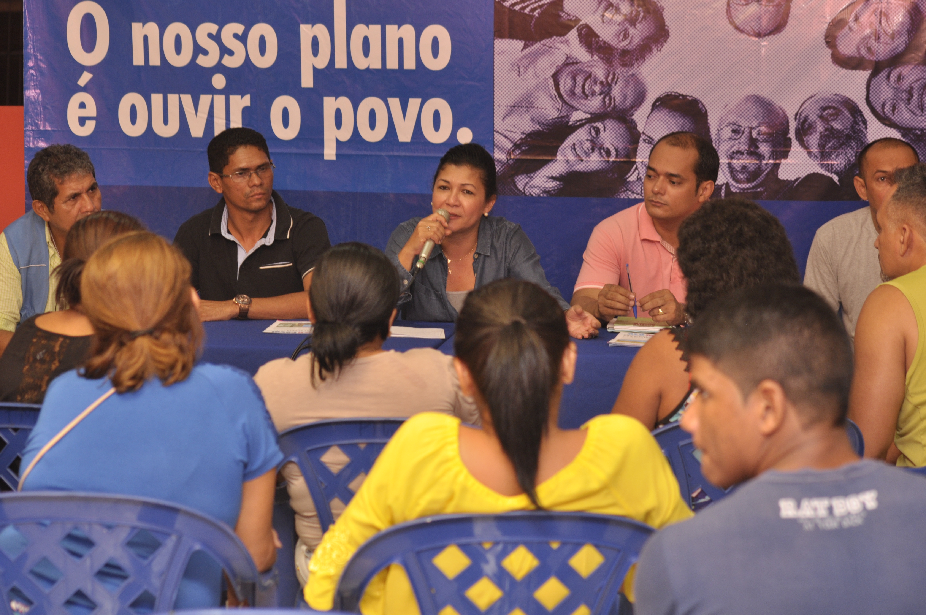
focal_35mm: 105
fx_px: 2698
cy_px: 308
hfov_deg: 19.5
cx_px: 463
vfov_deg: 13.0
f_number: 5
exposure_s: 1/50
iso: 400
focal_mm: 70
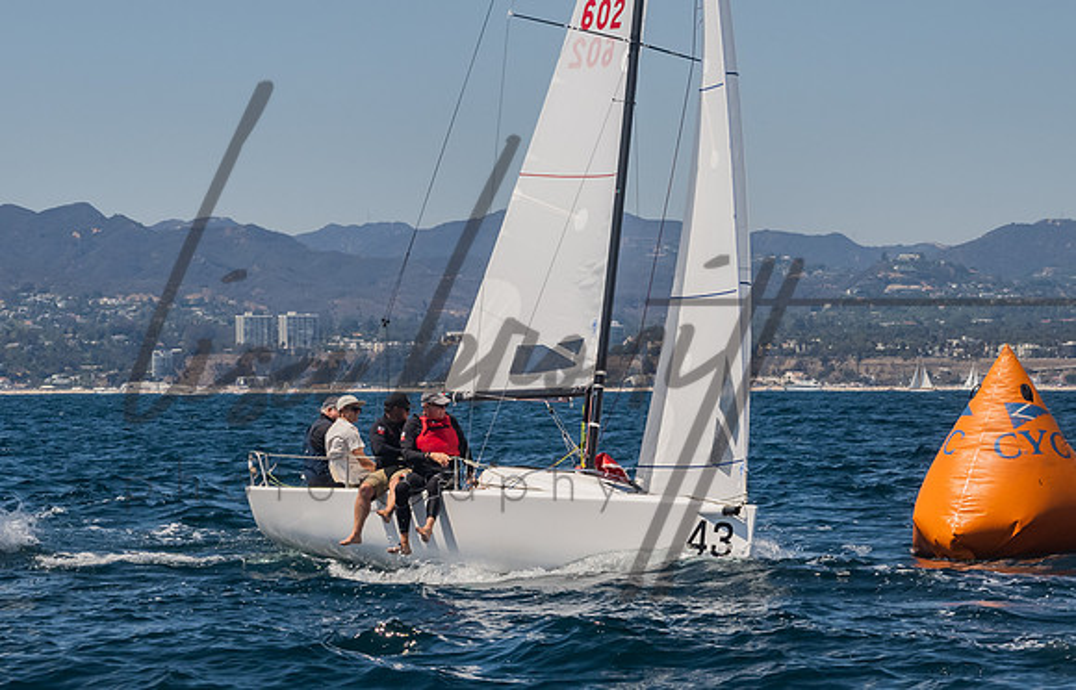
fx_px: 4897
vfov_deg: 8.1
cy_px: 430
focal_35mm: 166
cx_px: 427
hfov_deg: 12.5
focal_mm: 90
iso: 640
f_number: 14
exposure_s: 1/1250
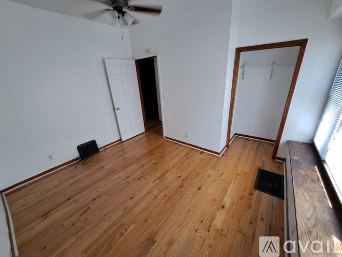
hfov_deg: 106.2
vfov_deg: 89.9
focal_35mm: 13
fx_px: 128
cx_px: 171
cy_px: 128
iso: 64
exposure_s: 1/40
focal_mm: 1.74
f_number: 2.2
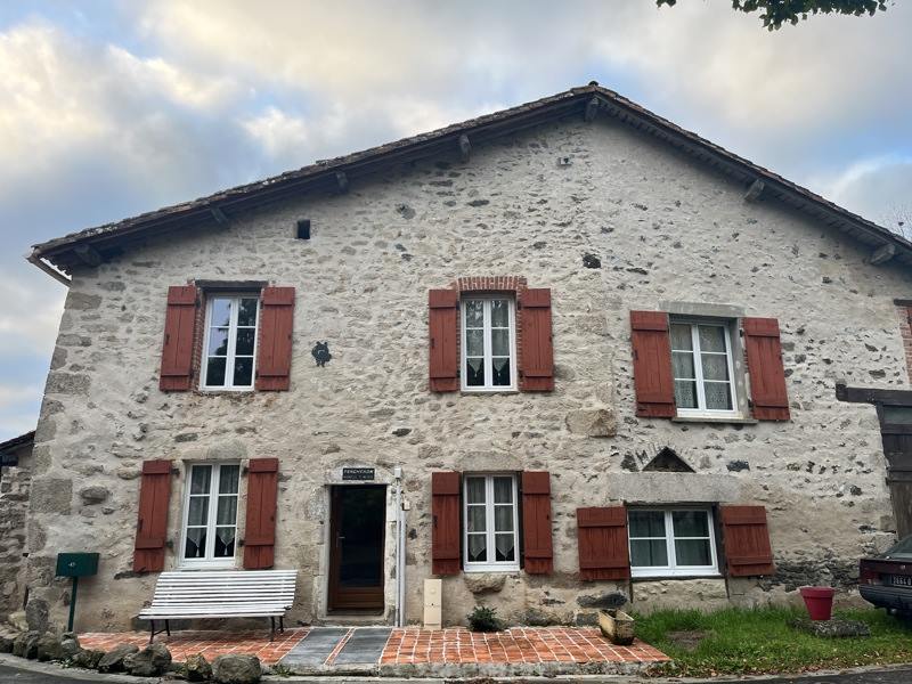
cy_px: 342
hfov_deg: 67.3
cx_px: 456
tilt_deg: +15.7
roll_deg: -0.4
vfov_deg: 53.1
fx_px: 685
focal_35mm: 26
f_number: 1.6
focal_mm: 5.1
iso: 40
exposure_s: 1/164
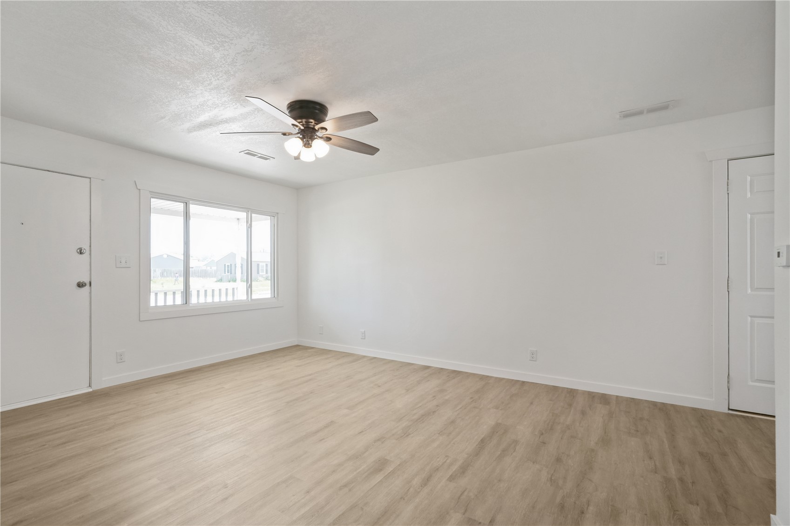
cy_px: 263
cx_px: 395
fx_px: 351
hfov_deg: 96.7
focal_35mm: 16
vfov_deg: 73.7
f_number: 10
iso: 400
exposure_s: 1/25
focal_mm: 16
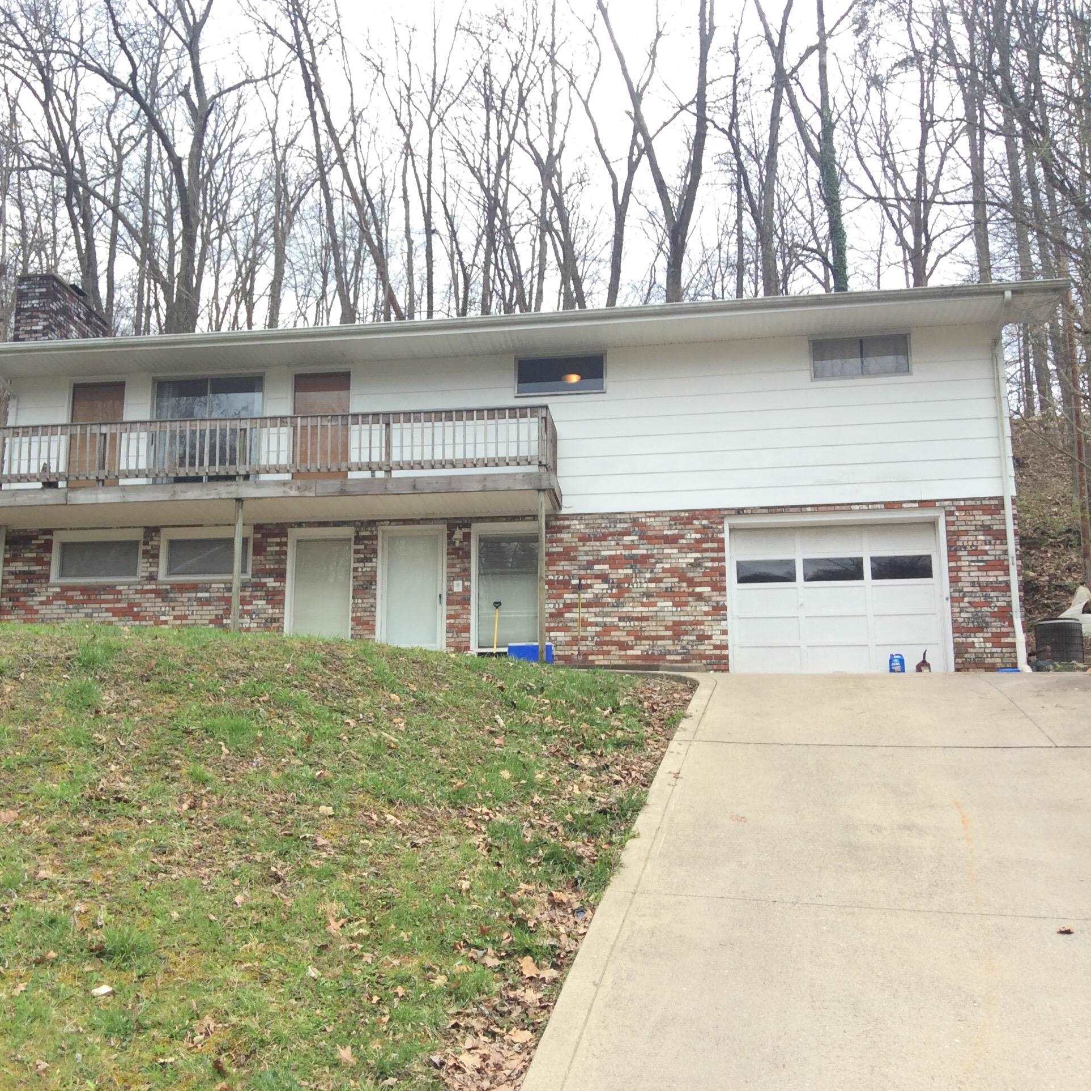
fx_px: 1355
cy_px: 546
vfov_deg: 43.9
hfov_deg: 43.6
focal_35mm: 38
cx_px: 427
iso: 32
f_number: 2.4
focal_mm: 3.3
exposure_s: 1/367
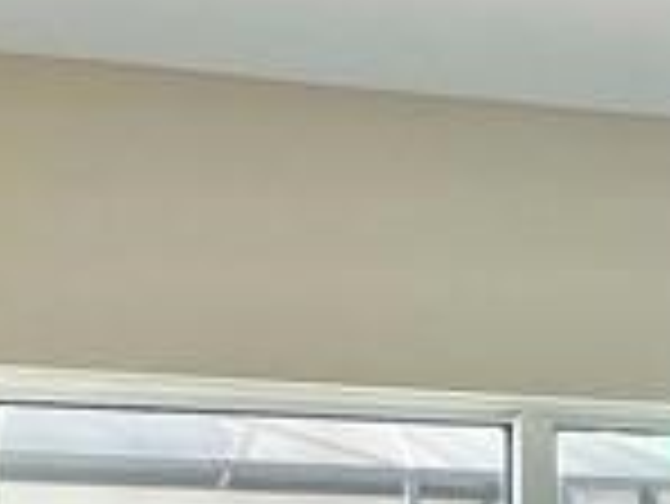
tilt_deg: -9.7
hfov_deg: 10.6
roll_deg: -1.6
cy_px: 1134
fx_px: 3467
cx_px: 1025
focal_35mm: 179
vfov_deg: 7.8
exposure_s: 1/615
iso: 50
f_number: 1.6
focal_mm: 5.1
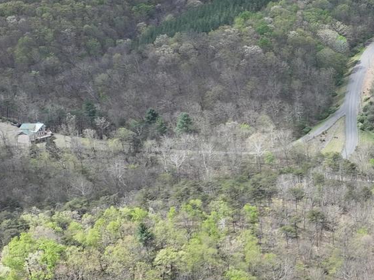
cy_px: 148
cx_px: 579
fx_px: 939
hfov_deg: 19.3
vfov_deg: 17.0
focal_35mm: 87
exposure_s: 1/1600
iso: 220
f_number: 2.8
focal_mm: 12.29
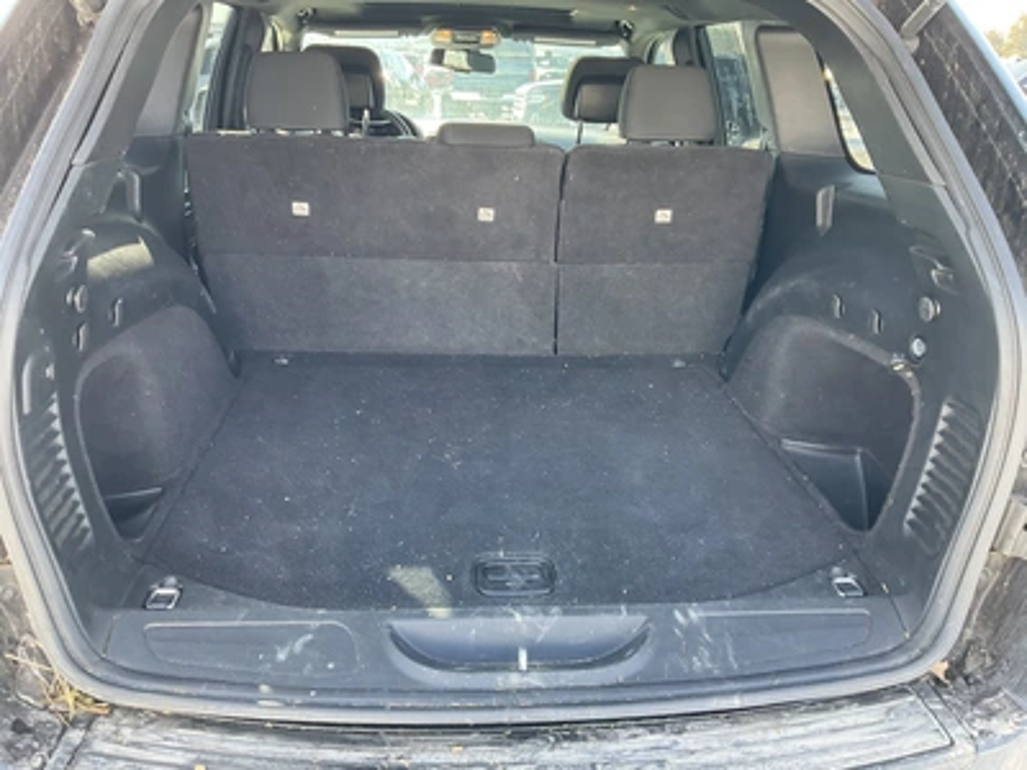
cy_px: 385
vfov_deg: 48.2
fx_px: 860
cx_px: 514
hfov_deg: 61.7
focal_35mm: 29
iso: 50
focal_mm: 3
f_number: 1.8
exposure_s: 1/122
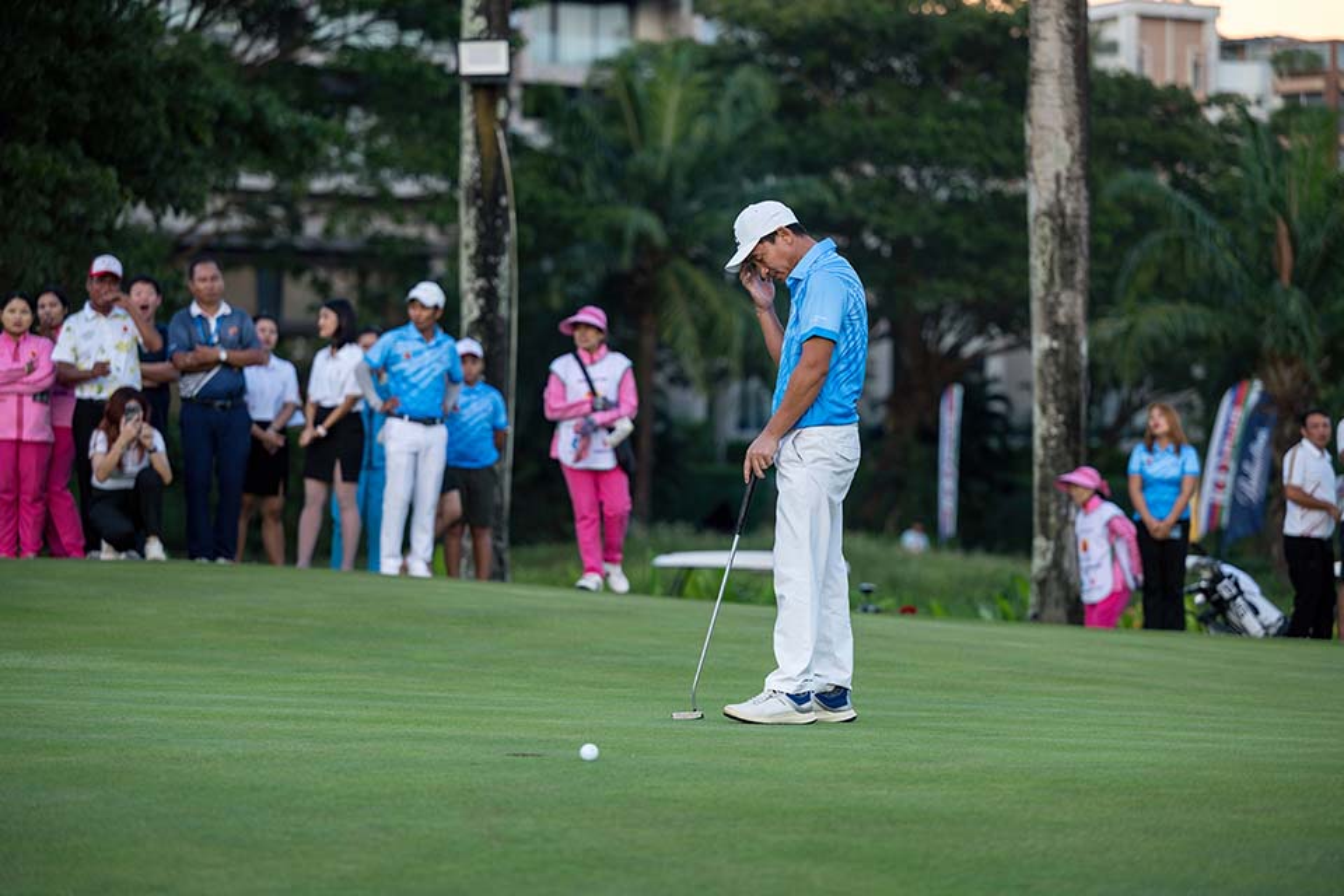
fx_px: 4480
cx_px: 672
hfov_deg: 17.1
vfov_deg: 11.4
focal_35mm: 120
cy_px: 448
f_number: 2.8
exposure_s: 1/320
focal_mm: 120
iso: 560
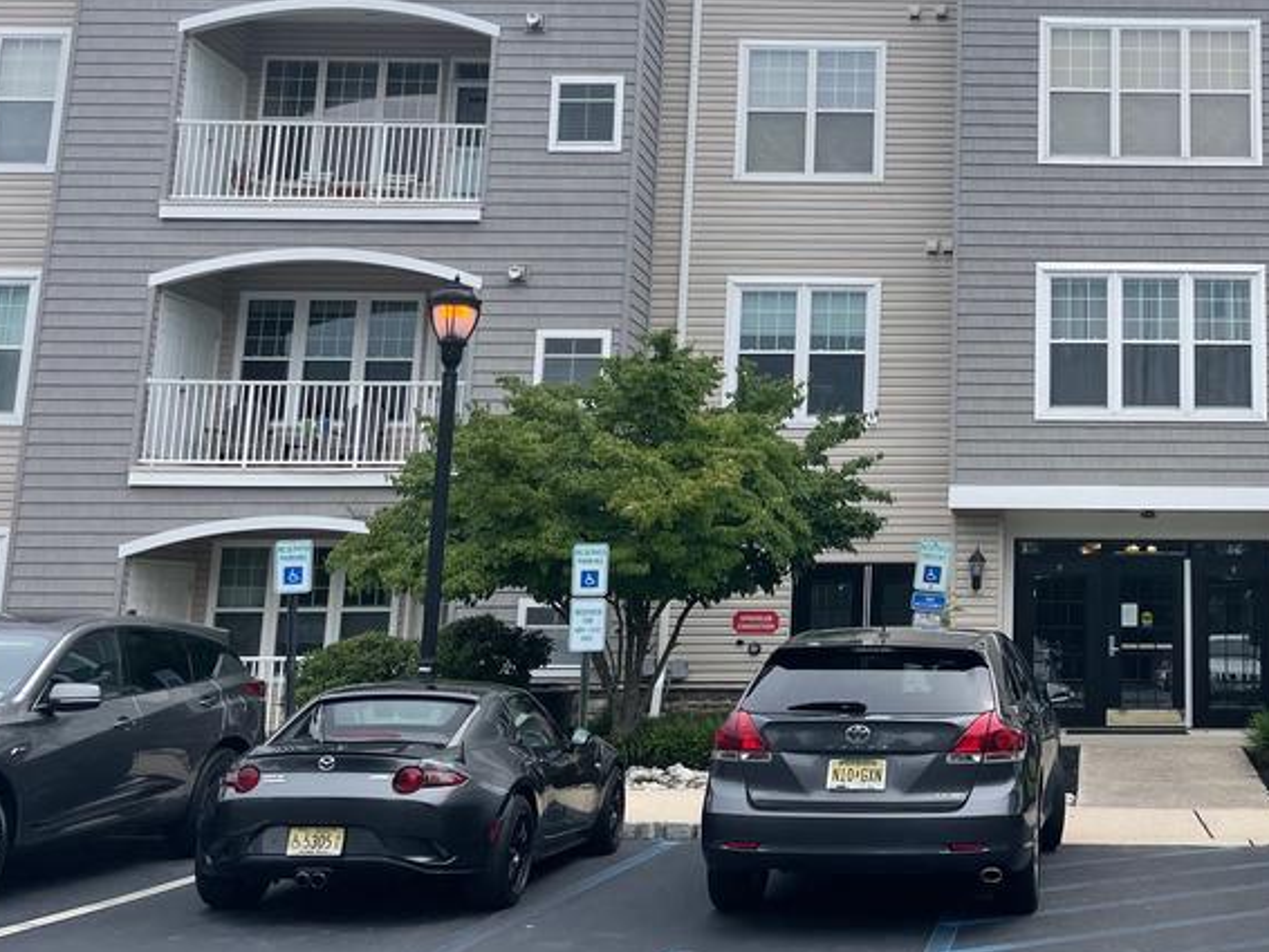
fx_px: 1724
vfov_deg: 30.6
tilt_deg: +11.2
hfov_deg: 38.3
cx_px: 1083
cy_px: 282
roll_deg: -0.1
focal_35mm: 47
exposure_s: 1/2174
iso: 32
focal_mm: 4.2
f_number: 1.6
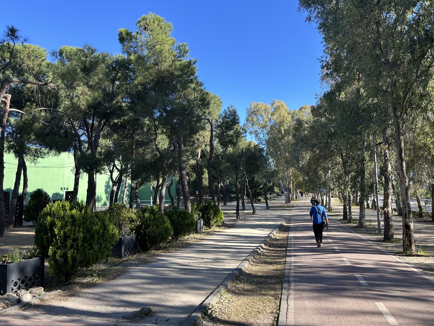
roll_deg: +1.1
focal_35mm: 26
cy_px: 163
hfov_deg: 67.3
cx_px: 217
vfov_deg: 53.1
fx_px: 326
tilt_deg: +4.9
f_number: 1.5
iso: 50
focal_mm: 5.7
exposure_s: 1/974
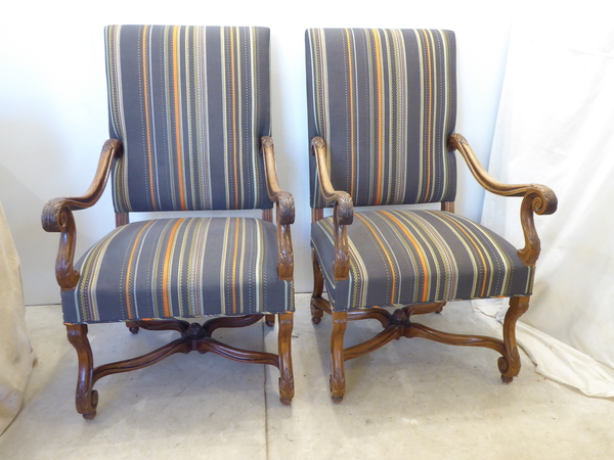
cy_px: 230
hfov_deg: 61.7
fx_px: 514
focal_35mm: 29
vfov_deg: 48.2
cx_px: 307
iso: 400
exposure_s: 1/5
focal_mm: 5
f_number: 3.5
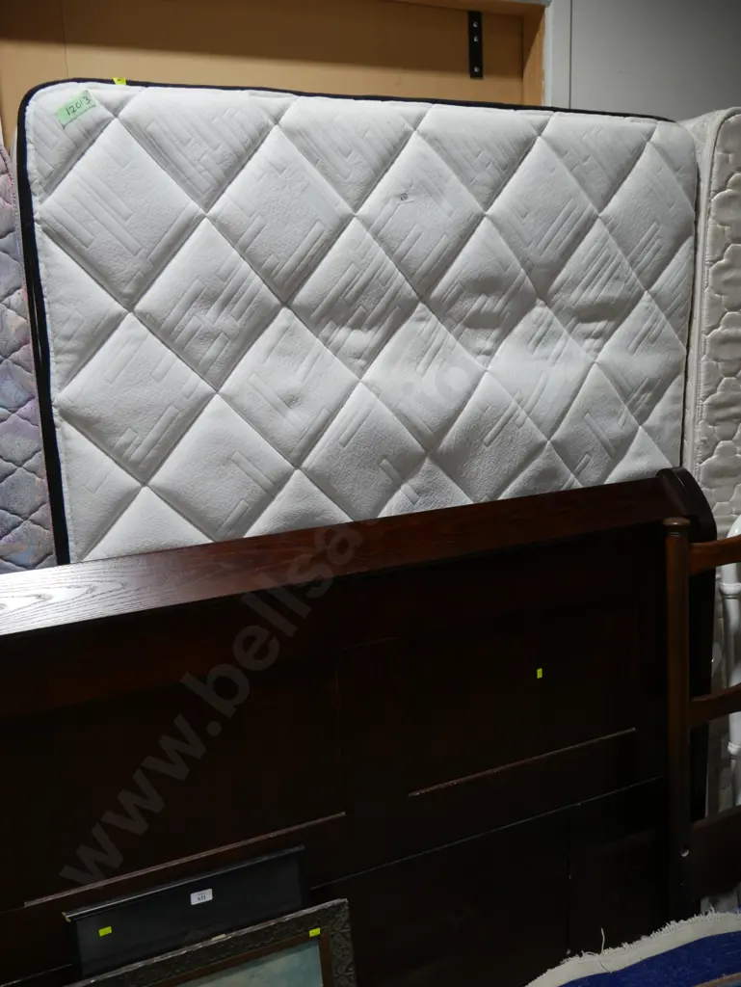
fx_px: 799
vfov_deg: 63.4
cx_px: 370
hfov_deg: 49.8
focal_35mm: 28
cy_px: 494
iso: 200
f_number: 3.5
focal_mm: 14
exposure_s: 1/80
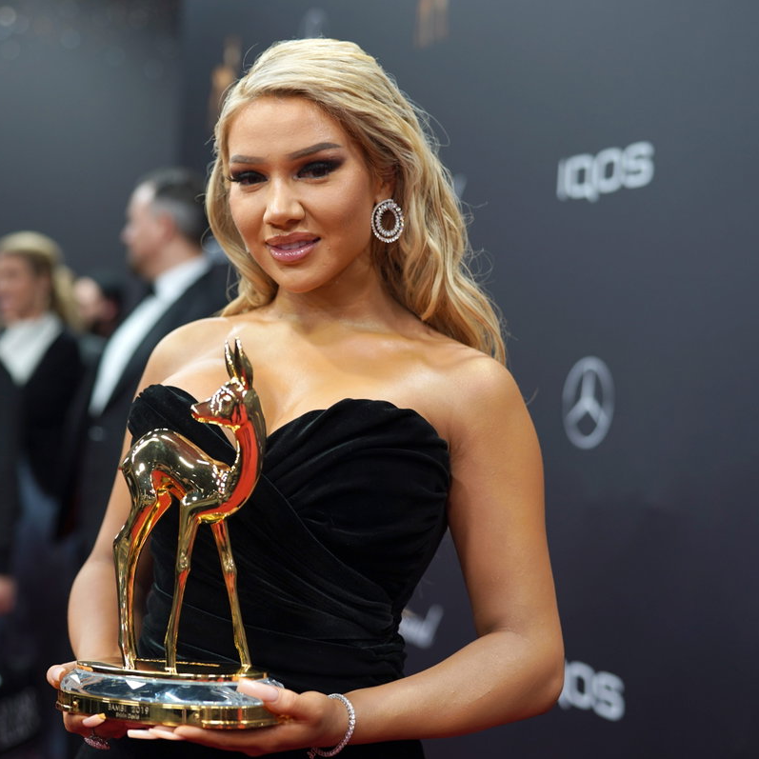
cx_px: 286
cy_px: 380
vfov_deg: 26.9
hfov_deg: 26.8
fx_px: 1588
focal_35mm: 64
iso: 100
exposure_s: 1/160
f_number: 2
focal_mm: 50
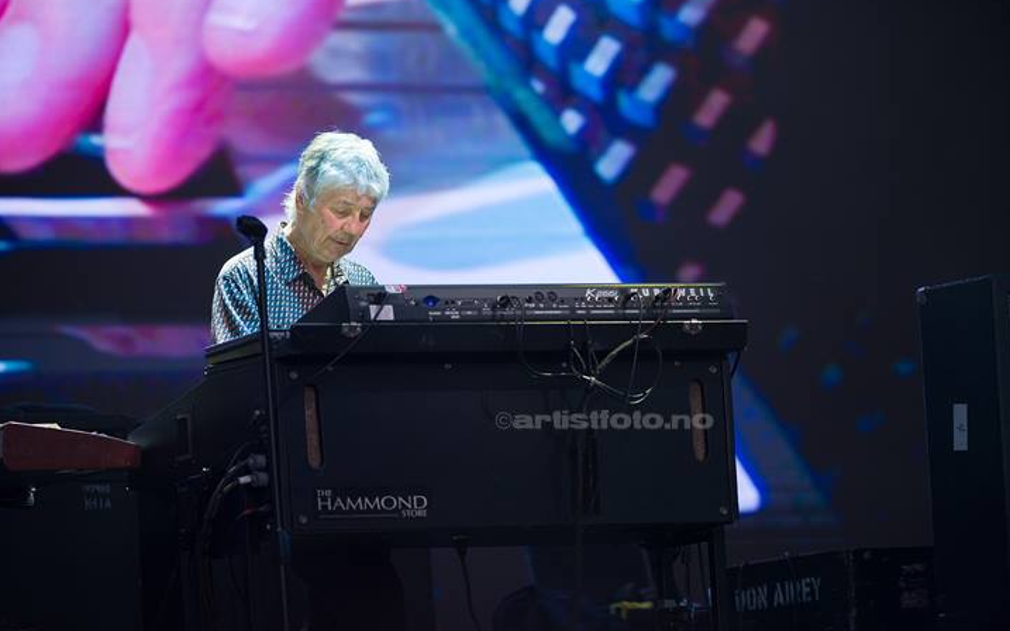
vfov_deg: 4.3
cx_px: 506
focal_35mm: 307
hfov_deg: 6.8
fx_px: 8450
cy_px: 318
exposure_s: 1/1000
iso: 250
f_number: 2.8
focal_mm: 300
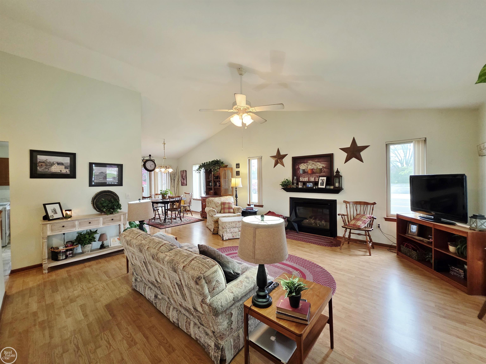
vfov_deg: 89.9
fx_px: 183
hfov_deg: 106.2
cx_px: 243
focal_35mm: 13
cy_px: 182
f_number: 1.9
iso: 200
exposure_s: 1/120
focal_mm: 2.2
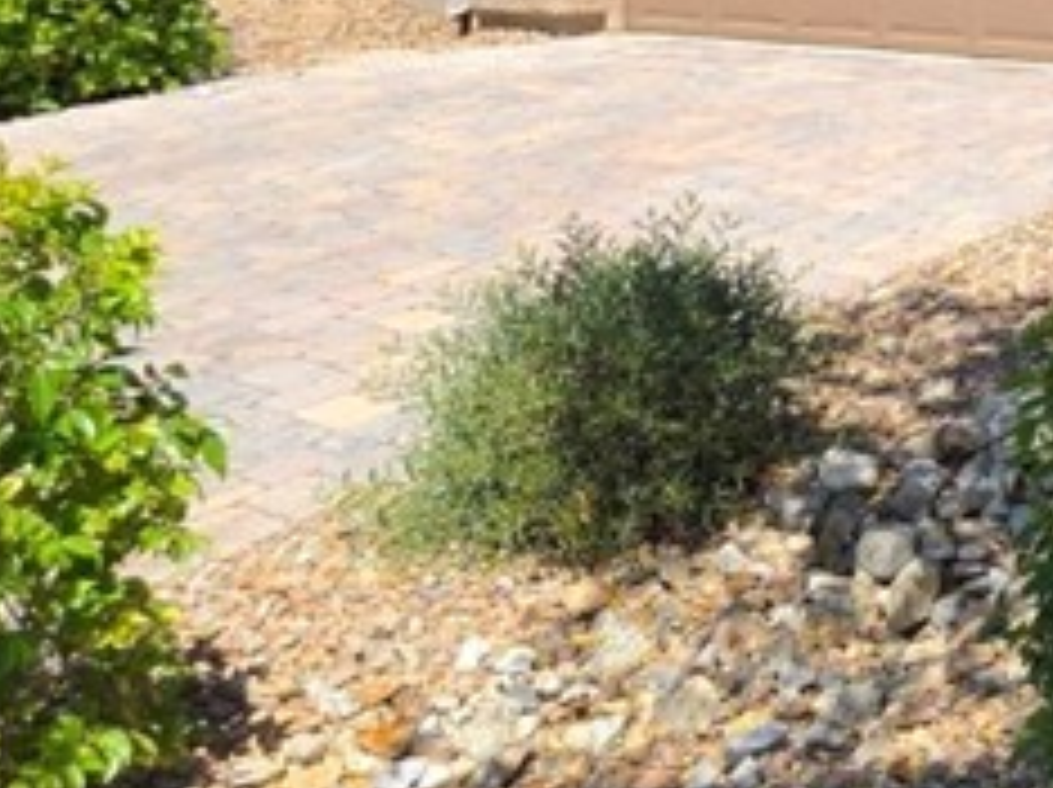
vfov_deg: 23.3
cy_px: -180
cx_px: 1458
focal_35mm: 57
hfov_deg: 26.9
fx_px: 1732
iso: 32
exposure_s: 1/1176
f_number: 1.9
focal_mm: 2.2
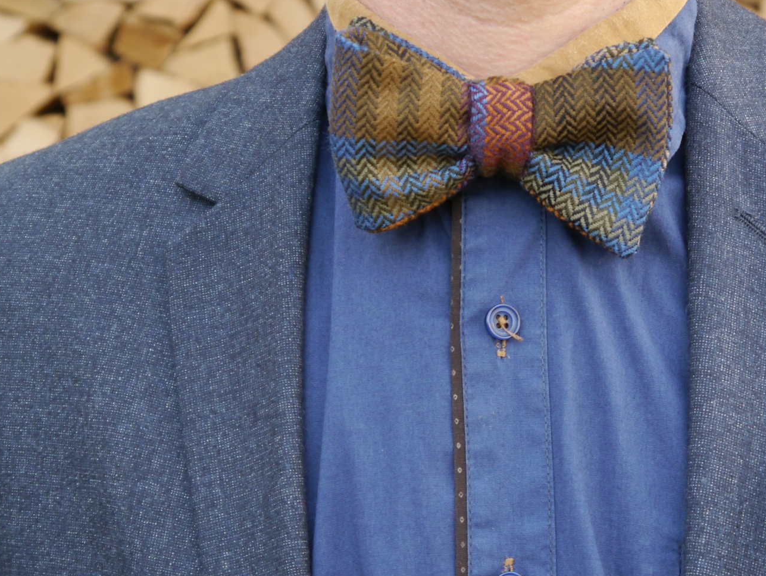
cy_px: 330
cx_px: 521
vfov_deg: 17.0
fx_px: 1926
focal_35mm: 87
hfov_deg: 22.4
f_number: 4.8
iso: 400
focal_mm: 28
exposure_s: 1/60
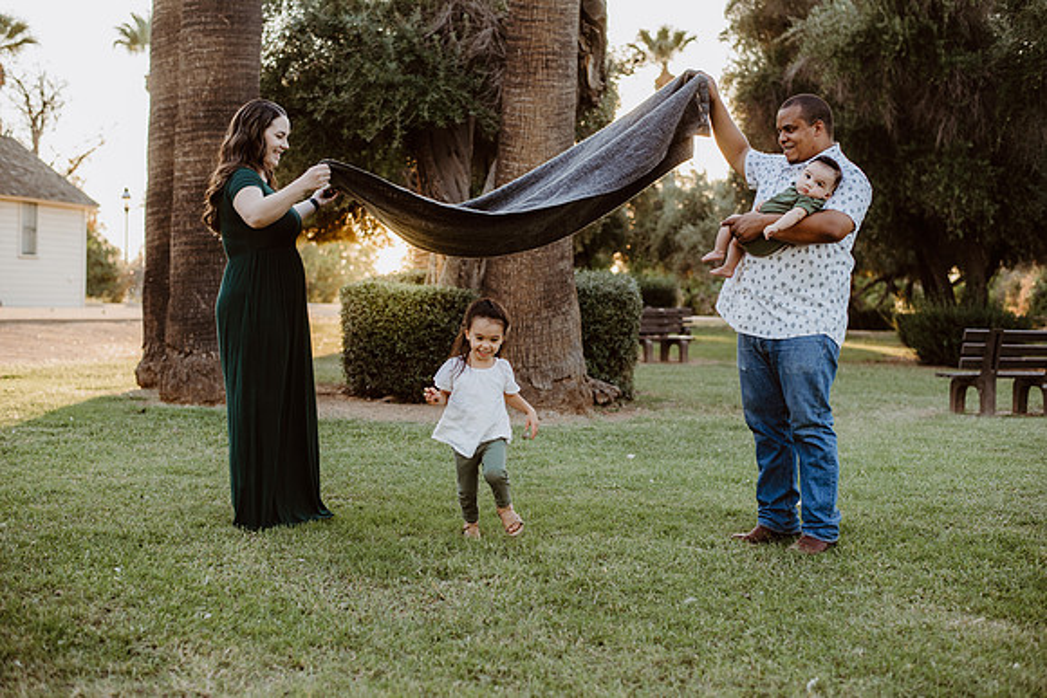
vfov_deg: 27.0
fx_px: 1454
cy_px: 349
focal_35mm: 50
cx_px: 524
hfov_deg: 39.6
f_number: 2.8
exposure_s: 1/320
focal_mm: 50
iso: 200
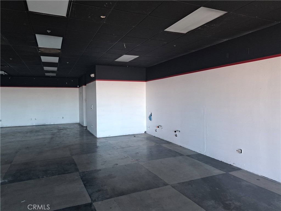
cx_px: 140
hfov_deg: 71.6
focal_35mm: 24
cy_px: 106
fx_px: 195
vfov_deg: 56.8
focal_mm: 5.23
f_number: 1.8
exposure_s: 1/60
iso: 160
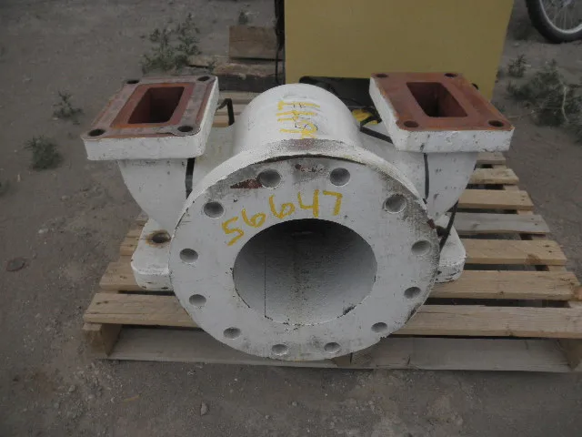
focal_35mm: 28
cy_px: 218
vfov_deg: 49.7
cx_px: 291
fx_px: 471
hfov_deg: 63.4
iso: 64
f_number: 8.5
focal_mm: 5
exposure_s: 1/80
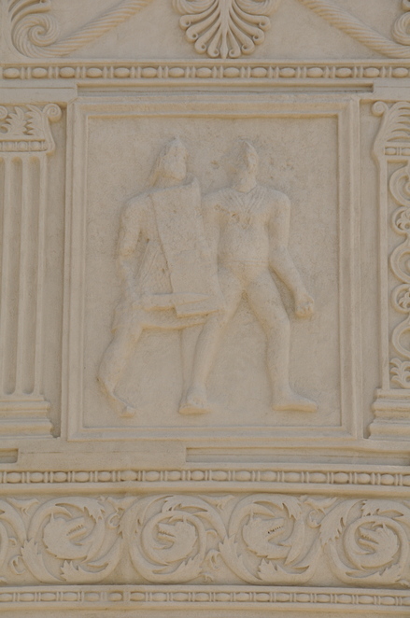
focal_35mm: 168
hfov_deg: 8.1
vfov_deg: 12.3
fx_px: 2880
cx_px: 205
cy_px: 309
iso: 320
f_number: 13
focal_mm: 112
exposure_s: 1/640
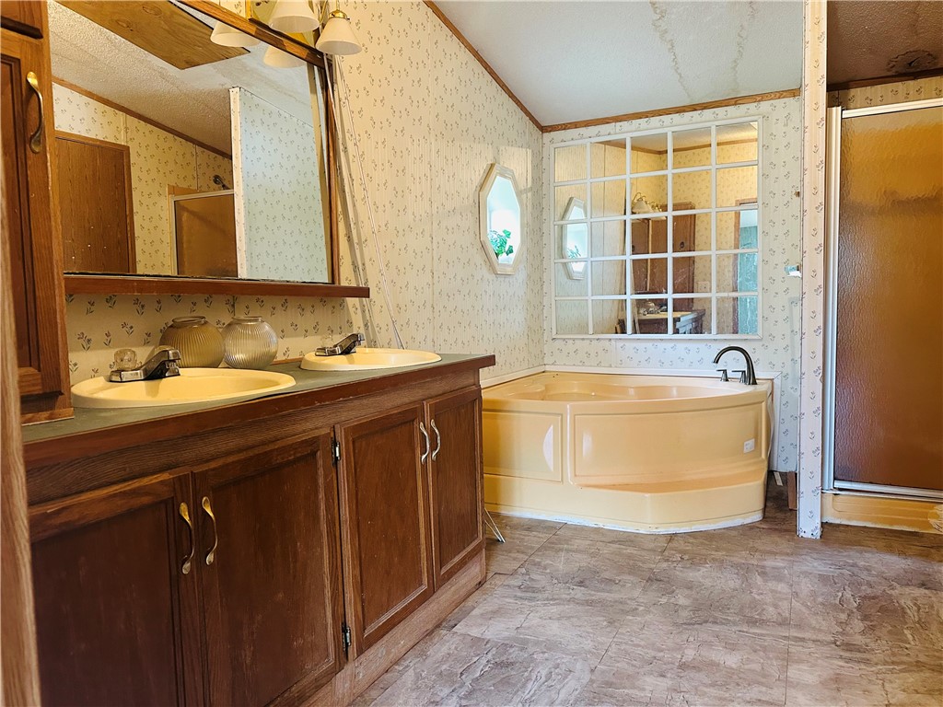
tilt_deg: -3.3
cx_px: 472
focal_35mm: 24
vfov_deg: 56.8
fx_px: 654
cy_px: 354
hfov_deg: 71.6
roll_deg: +0.9
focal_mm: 6.86
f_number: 1.78
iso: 400
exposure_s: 1/60
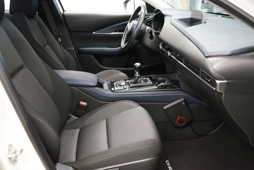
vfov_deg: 41.1
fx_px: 226
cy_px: 85
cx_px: 127
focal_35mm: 32
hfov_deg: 58.7
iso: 6400
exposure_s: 1/80
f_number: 4
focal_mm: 32
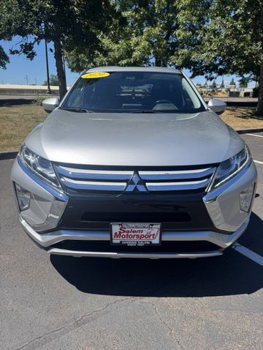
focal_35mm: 24
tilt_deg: -18.5
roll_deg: +0.5
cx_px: 132
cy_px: 175
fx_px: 243
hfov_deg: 56.8
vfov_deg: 71.6
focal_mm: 6.76
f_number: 1.78
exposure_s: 1/3597
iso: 80
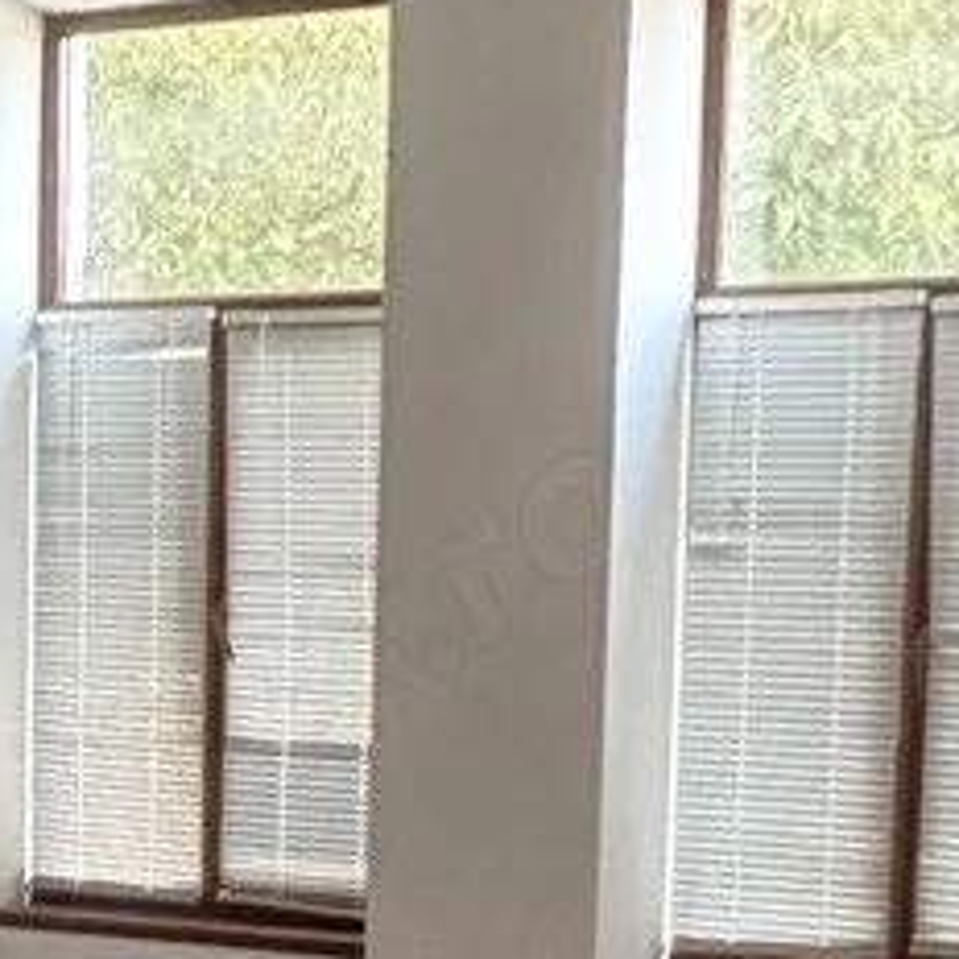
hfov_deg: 24.3
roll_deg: -3.0
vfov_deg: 23.4
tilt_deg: -5.7
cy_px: 947
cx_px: 463
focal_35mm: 71
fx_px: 2225
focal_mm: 2.22
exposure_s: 1/60
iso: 500
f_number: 2.2
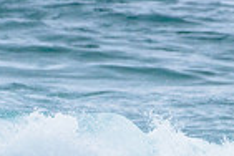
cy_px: 248
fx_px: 16372
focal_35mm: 2519
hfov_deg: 0.8
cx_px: 144
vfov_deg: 0.5
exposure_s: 1/2000
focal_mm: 500
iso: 1600
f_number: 5.6
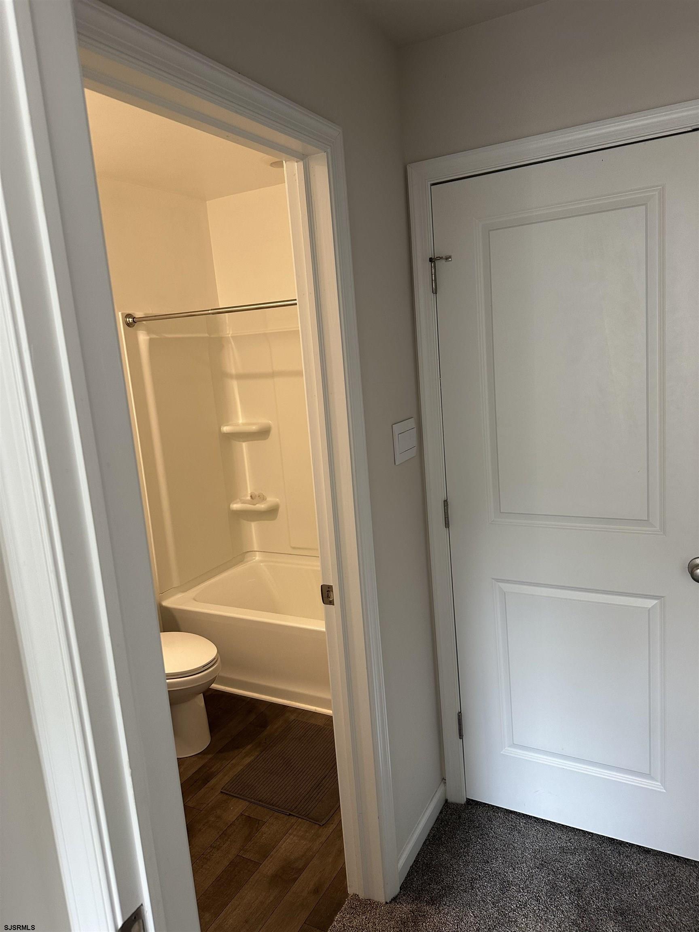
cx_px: 350
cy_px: 466
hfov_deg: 56.8
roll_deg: +4.2
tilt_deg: -10.4
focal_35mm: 24
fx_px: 646
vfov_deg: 71.6
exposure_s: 1/60
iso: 160
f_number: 1.78
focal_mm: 6.86
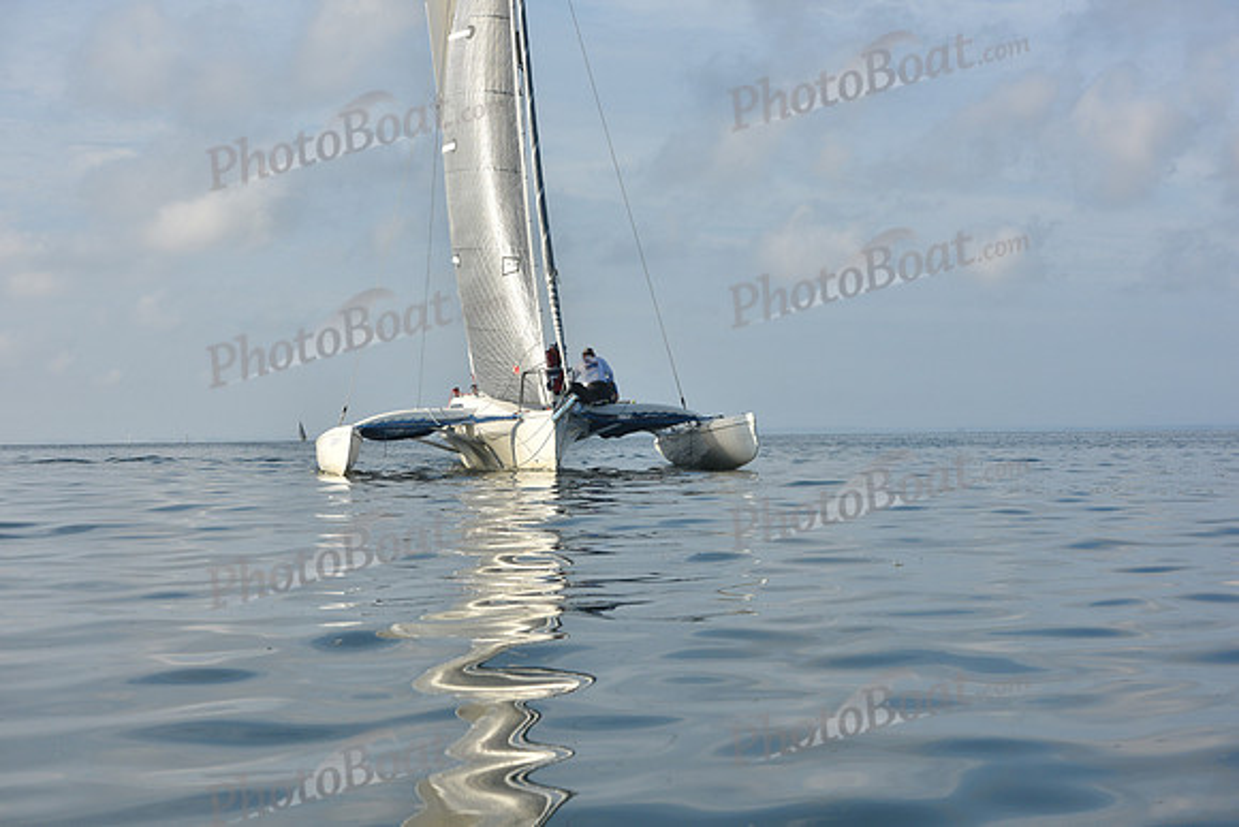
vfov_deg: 19.5
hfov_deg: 28.8
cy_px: 414
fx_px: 2410
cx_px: 620
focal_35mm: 70
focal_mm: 70
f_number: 10
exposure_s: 1/800
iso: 320
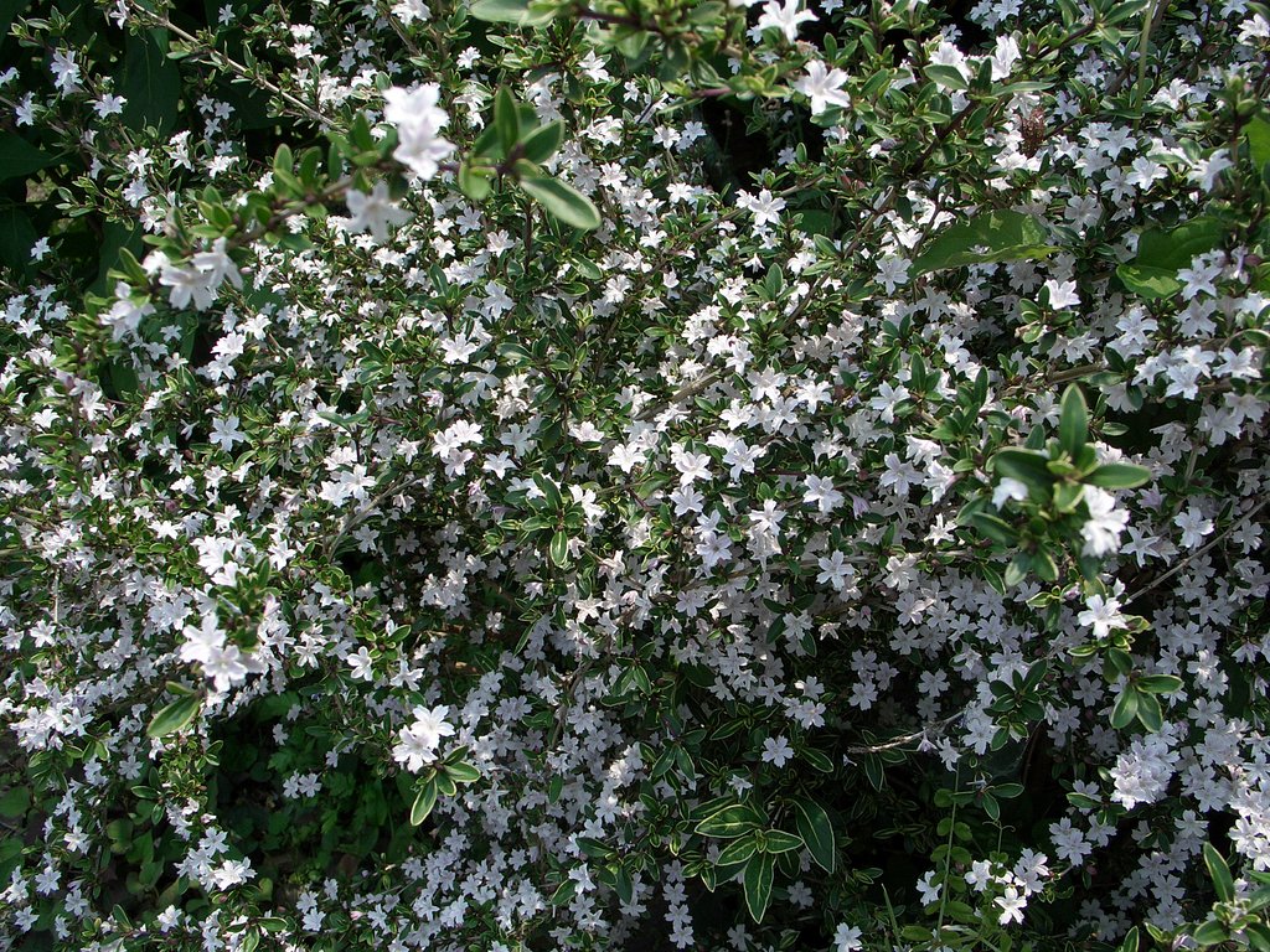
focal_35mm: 33
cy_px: 476
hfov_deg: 55.4
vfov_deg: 42.9
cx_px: 635
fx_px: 1211
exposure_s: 1/400
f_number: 4
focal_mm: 7.1
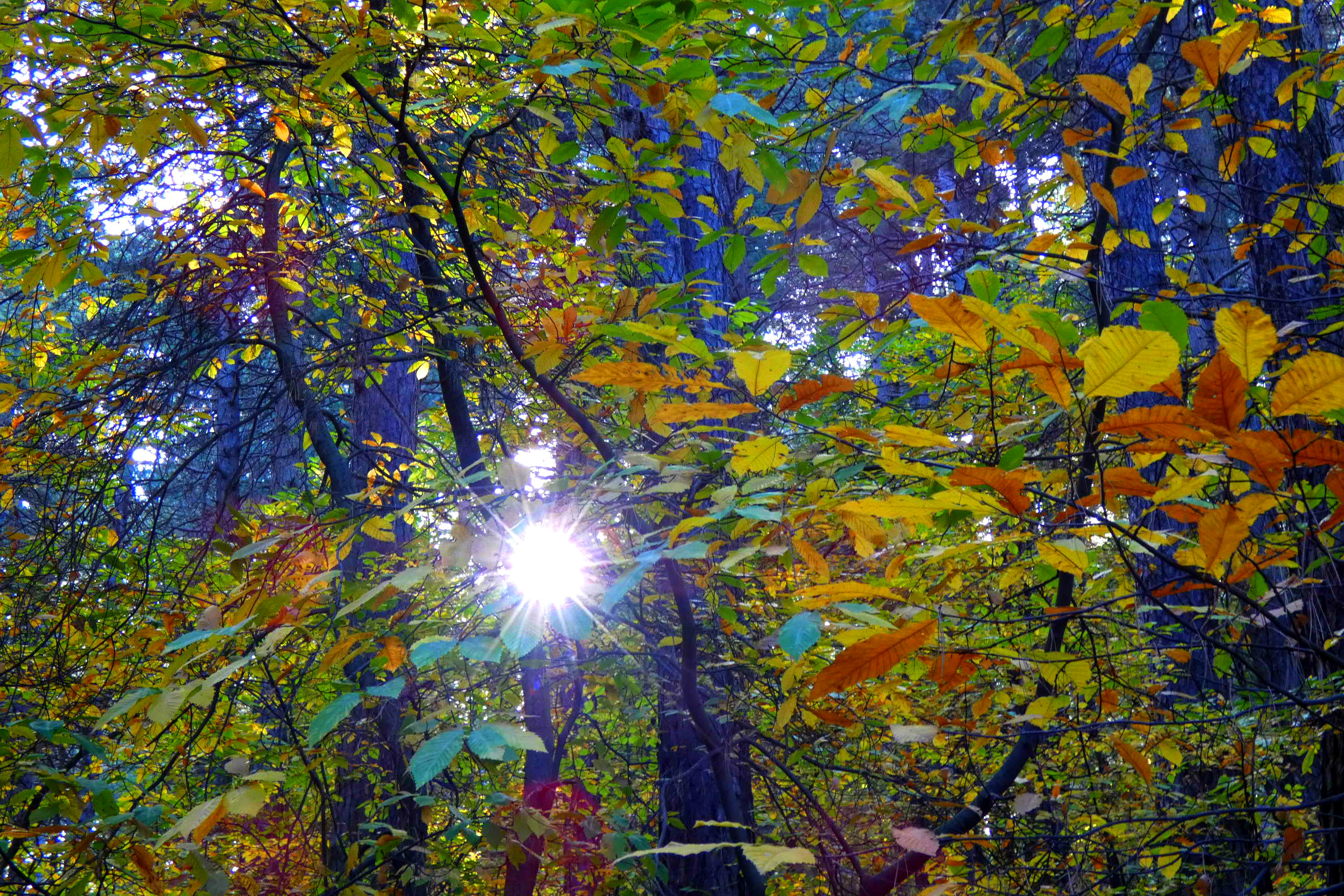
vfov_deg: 23.4
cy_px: 414
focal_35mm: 58
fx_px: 2165
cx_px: 680
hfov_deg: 34.5
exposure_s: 1/15
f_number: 4
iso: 200
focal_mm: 9.9
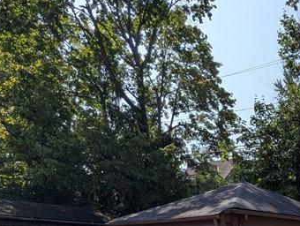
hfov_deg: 40.2
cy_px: 295
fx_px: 312
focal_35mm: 36
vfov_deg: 30.9
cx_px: 339
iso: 49
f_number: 1.7
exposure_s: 1/3663
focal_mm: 2.02
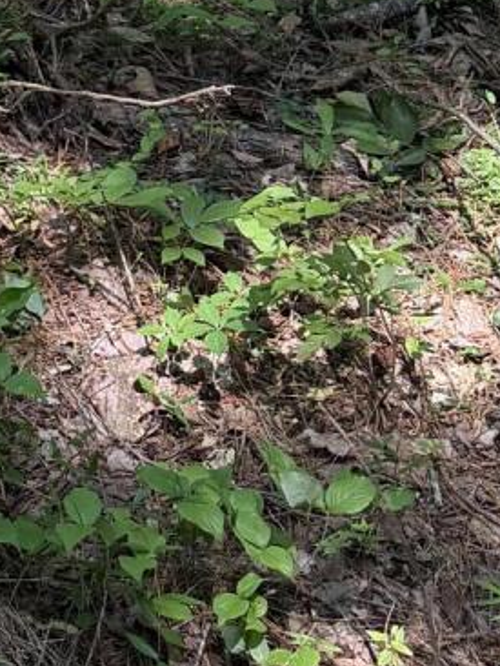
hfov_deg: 10.1
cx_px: -653
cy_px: -477
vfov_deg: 13.7
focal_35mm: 131
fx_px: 2520
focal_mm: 6.76
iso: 100
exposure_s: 1/494
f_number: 1.78
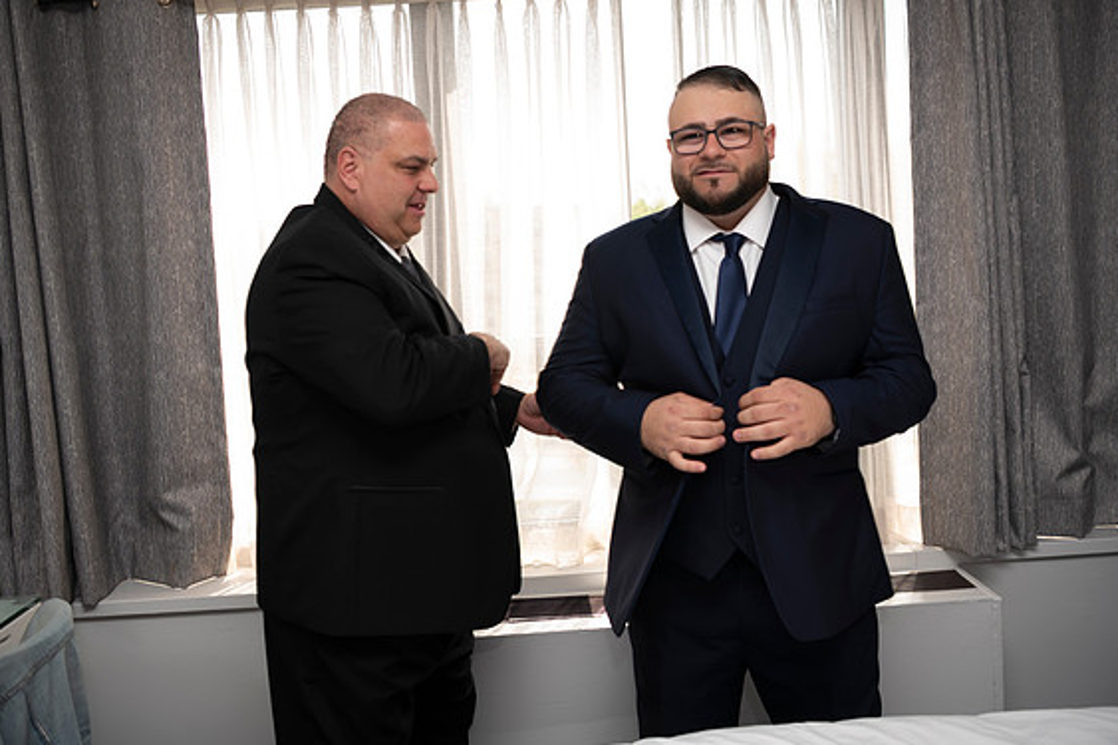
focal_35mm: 35
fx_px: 1087
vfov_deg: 37.8
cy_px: 366
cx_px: 556
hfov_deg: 54.4
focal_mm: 34
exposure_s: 1/100
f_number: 2.8
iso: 50
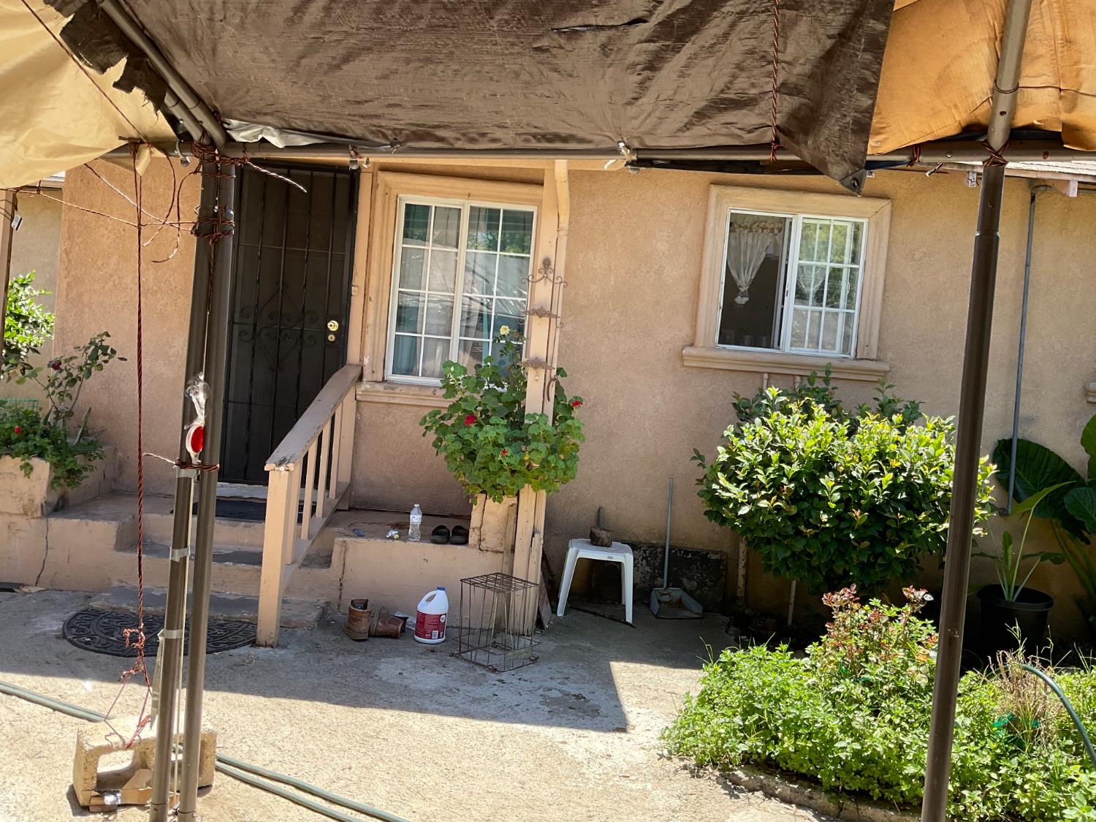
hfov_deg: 61.7
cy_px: 411
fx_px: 918
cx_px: 548
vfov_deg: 48.2
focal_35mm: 29
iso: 16
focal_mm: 3
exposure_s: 1/286
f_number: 1.8
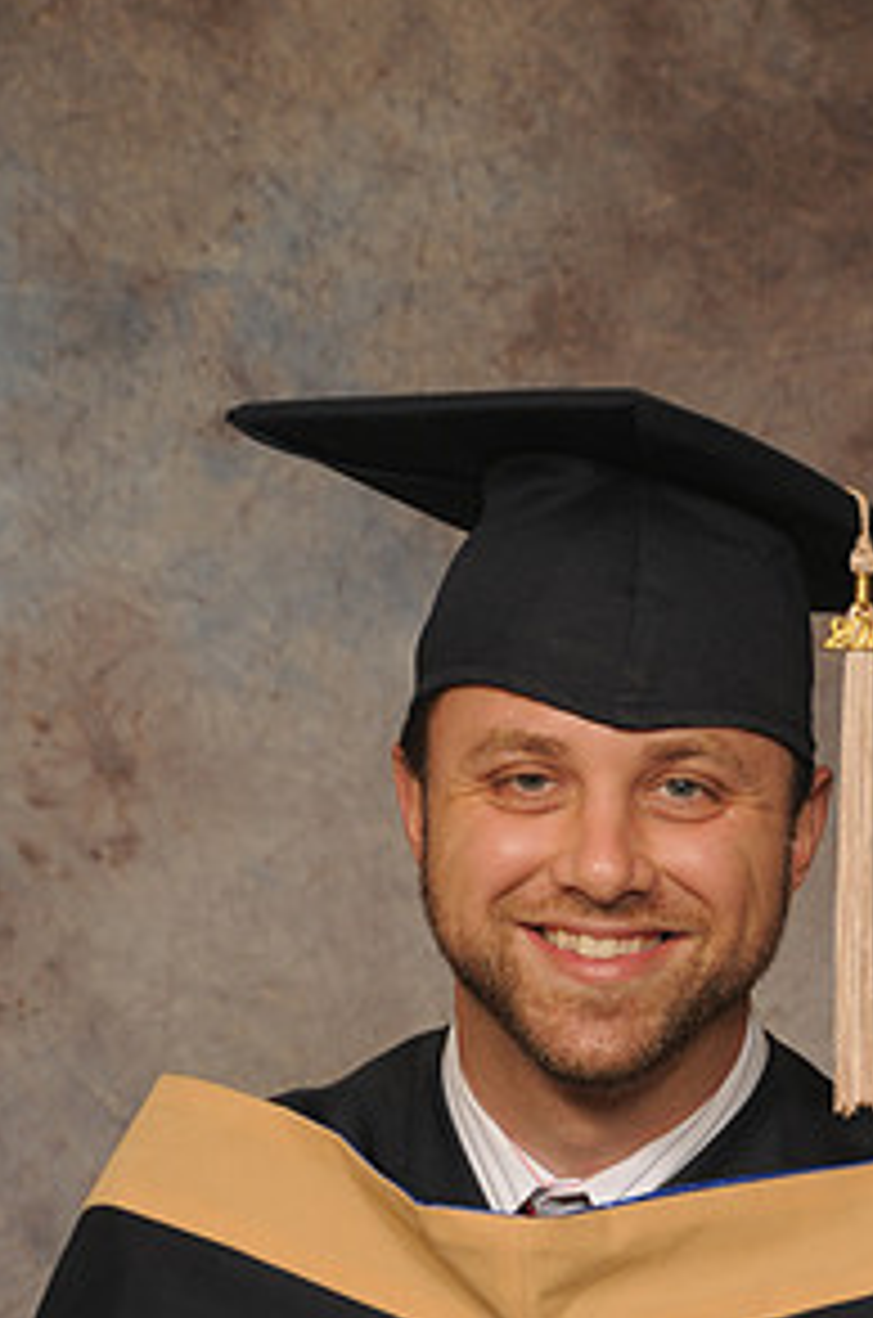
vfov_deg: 9.8
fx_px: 7601
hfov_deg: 6.6
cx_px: 560
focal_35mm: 208
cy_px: 1296
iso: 200
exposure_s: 1/60
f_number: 5.6
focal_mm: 70
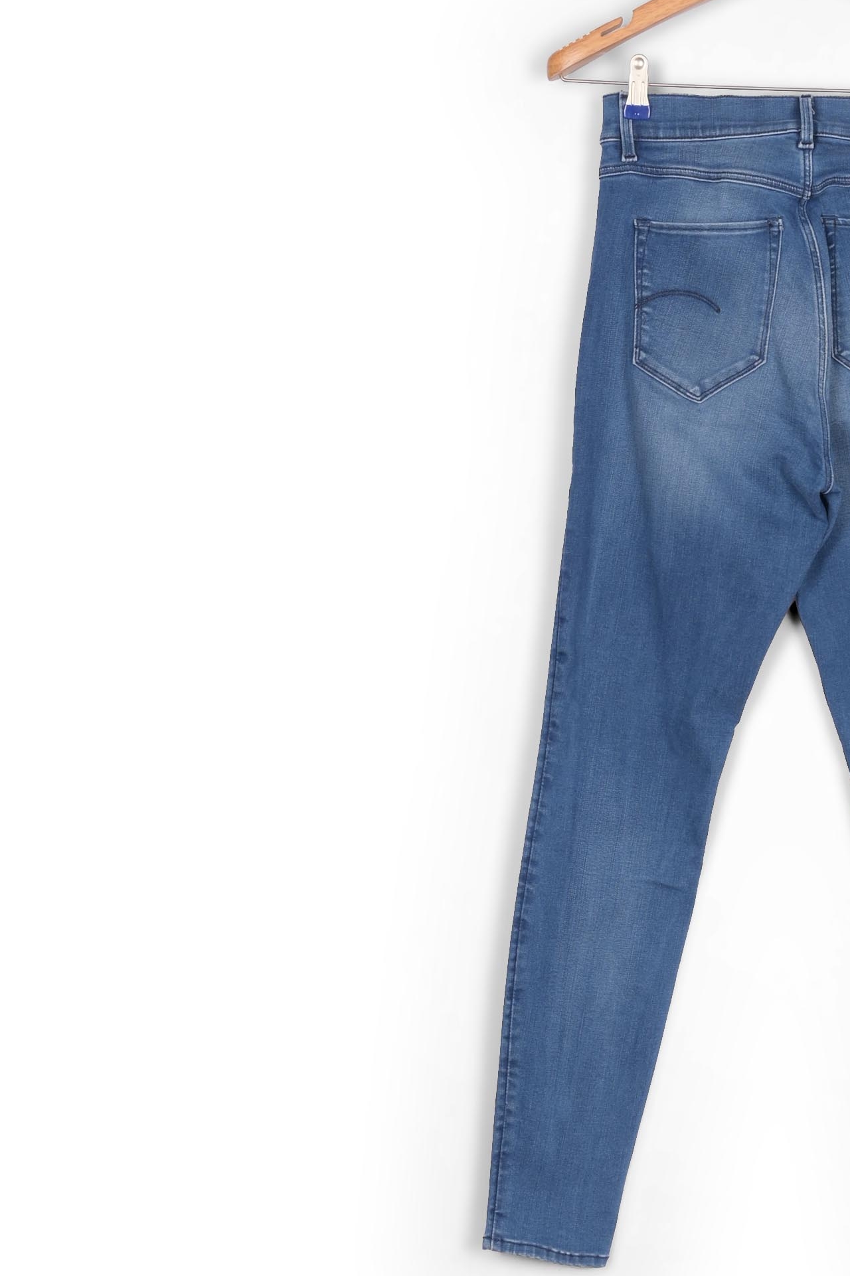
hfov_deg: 16.5
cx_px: 819
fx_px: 2871
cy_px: 782
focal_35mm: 81
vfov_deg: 25.0
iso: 100
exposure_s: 1/125
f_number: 11
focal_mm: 38
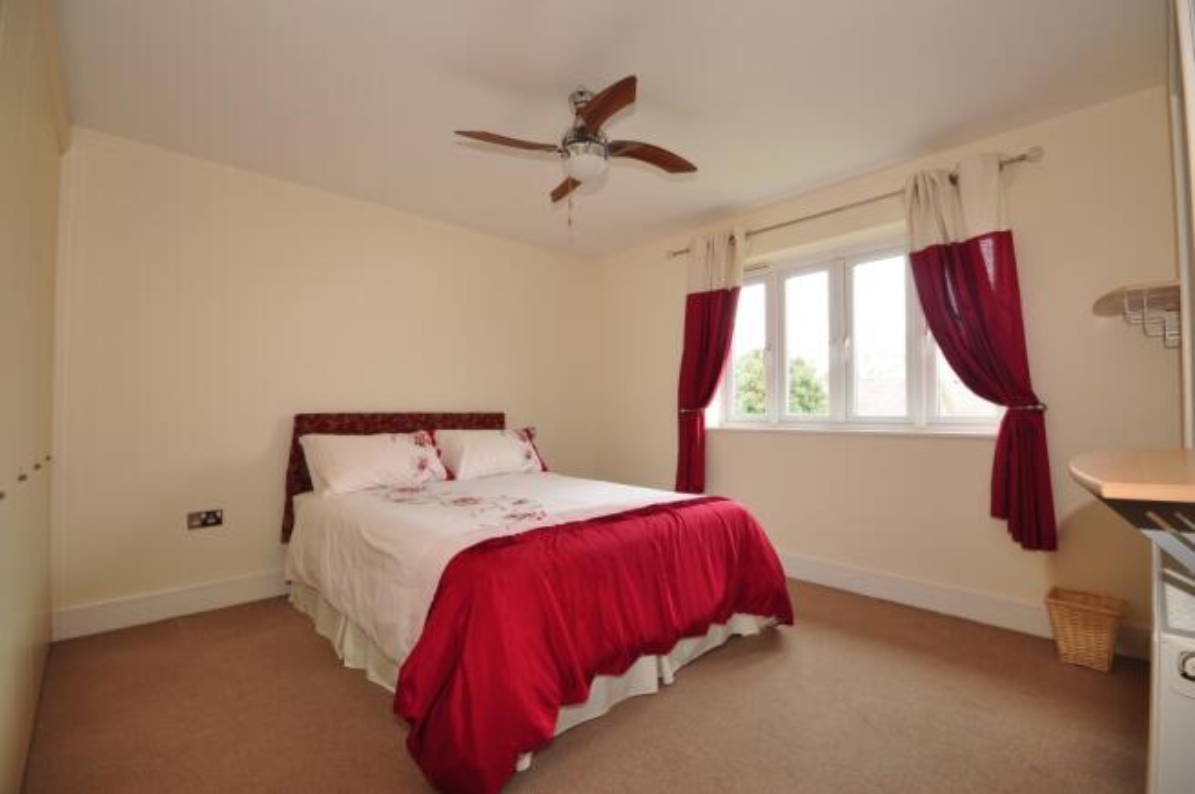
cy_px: 397
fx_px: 497
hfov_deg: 100.4
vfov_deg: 77.2
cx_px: 598
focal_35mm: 15
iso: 200
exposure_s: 3
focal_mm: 10
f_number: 11
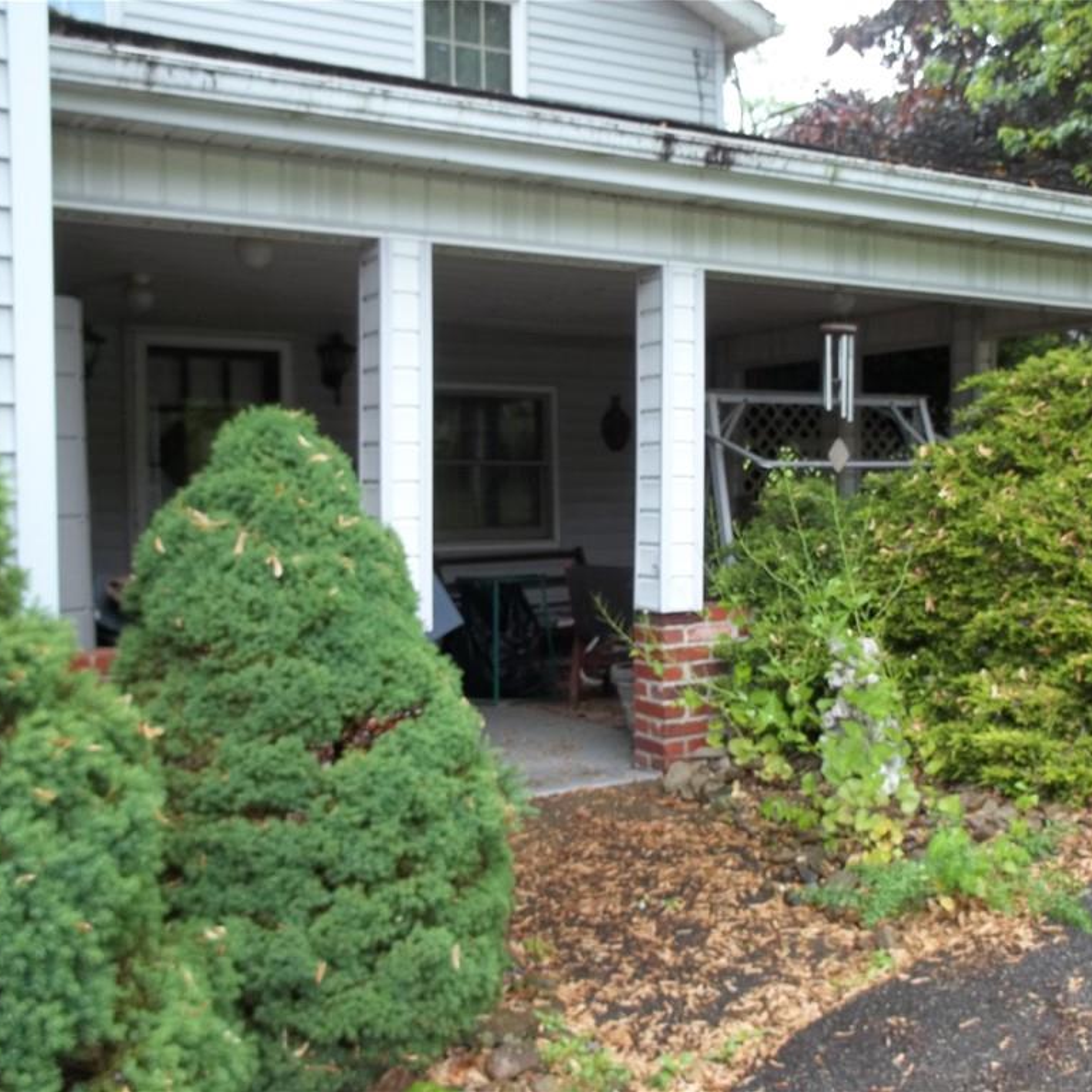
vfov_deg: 42.8
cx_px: 686
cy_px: 546
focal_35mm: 39
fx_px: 1392
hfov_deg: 42.5
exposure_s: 1/80
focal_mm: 5.9
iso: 64
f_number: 3.3
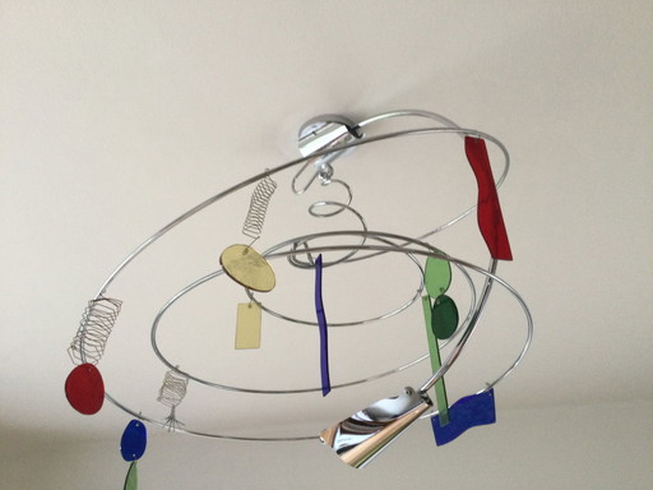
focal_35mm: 31
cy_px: 245
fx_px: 585
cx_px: 326
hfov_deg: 58.4
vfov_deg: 45.4
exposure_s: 1/33
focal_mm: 3.3
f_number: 2.4
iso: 100
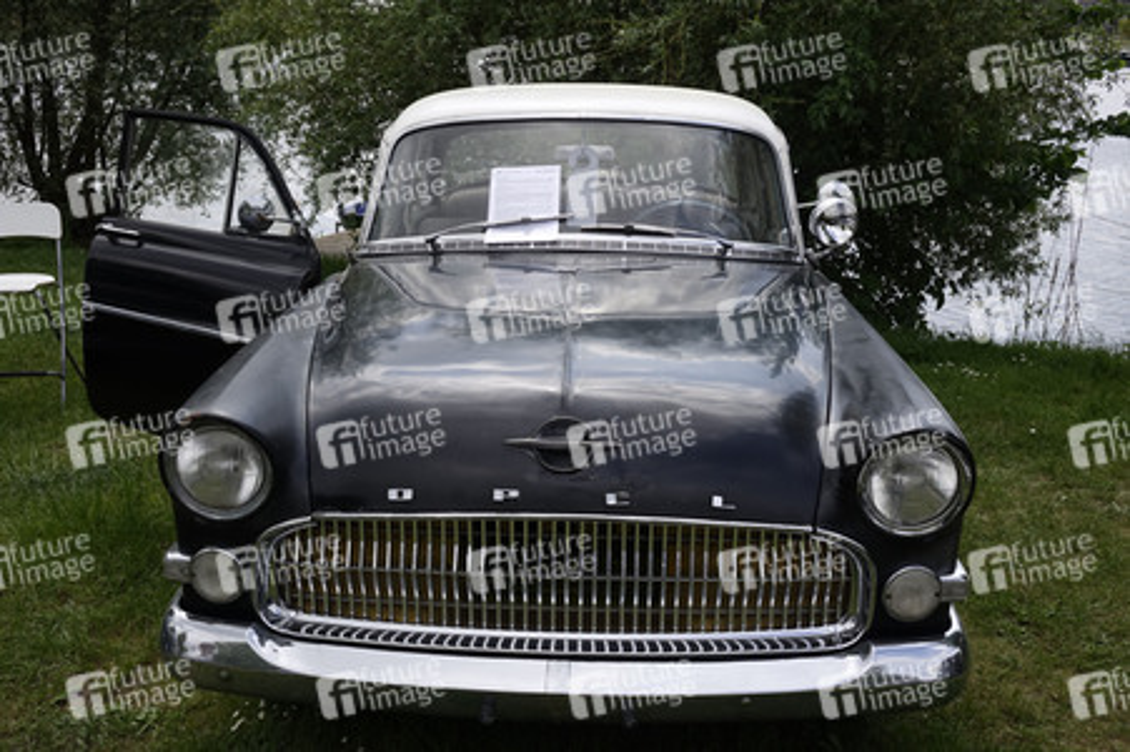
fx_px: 1192
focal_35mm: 38
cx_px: 565
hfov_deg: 50.7
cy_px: 376
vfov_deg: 35.0
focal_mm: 13.94
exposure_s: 1/250
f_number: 6.3
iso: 100
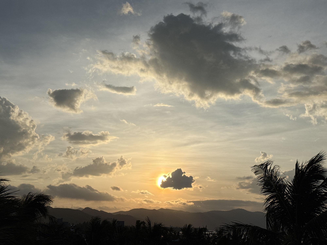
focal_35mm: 48
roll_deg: -1.7
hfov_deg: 39.7
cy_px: 122
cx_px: 164
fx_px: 453
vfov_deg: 30.3
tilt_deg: +12.8
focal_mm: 6.76
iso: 50
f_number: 1.78
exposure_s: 1/13333
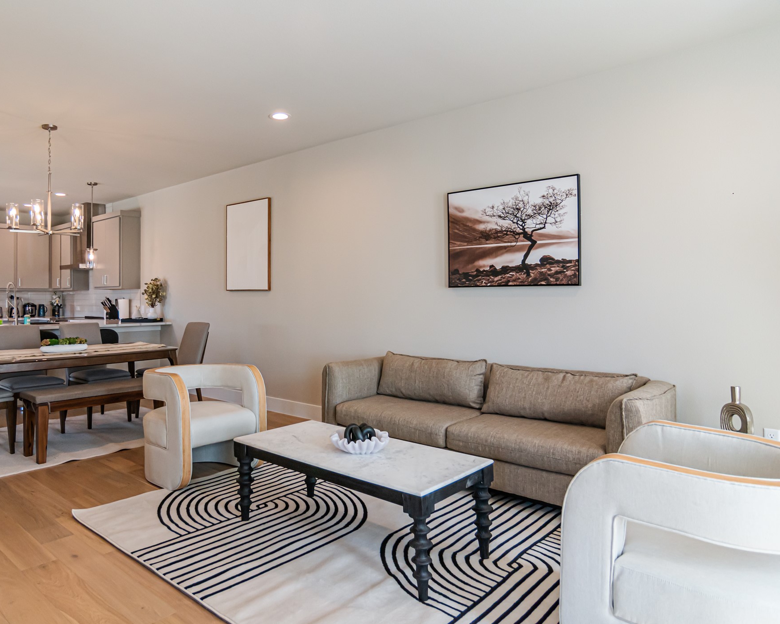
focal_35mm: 21
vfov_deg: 65.5
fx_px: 485
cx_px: 311
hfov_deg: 76.7
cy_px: 309
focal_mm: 12
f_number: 4
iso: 400
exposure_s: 1/250
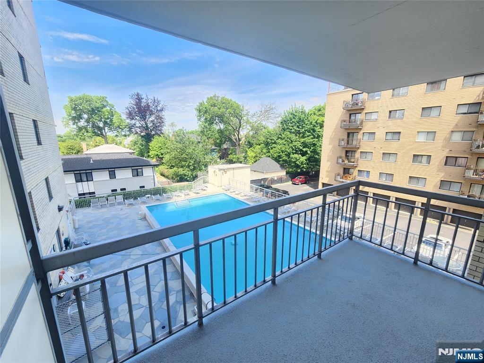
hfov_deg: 106.2
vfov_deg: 89.9
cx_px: 242
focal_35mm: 13
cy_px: 182
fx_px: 182
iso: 50
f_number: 2.2
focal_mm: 2.2
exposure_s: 1/161
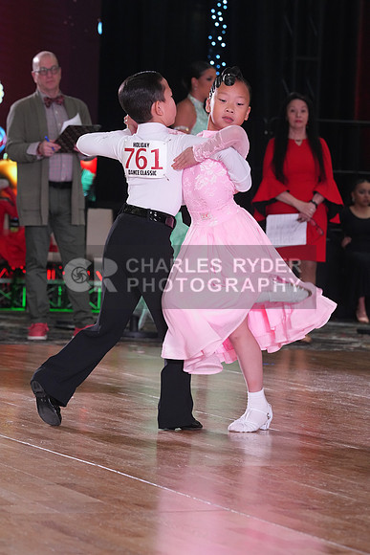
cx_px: 185
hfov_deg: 8.0
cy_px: 278
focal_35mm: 171
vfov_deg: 12.0
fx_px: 2634
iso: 4000
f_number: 8
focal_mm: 171
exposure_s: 1/200
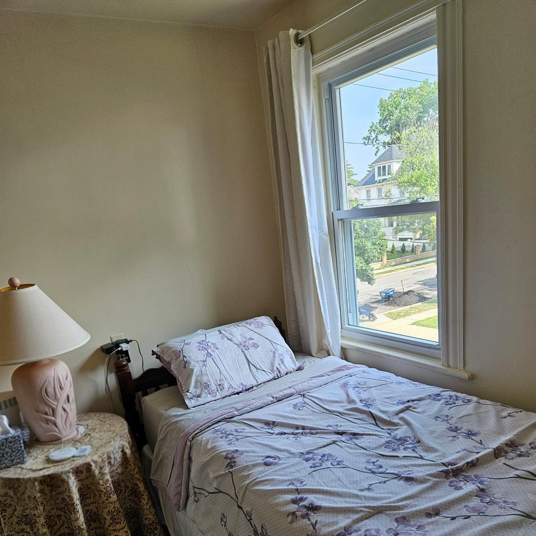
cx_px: 272
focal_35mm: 28
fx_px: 491
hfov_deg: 57.3
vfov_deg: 55.8
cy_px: 367
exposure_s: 1/208
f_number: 1.8
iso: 80
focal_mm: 5.4
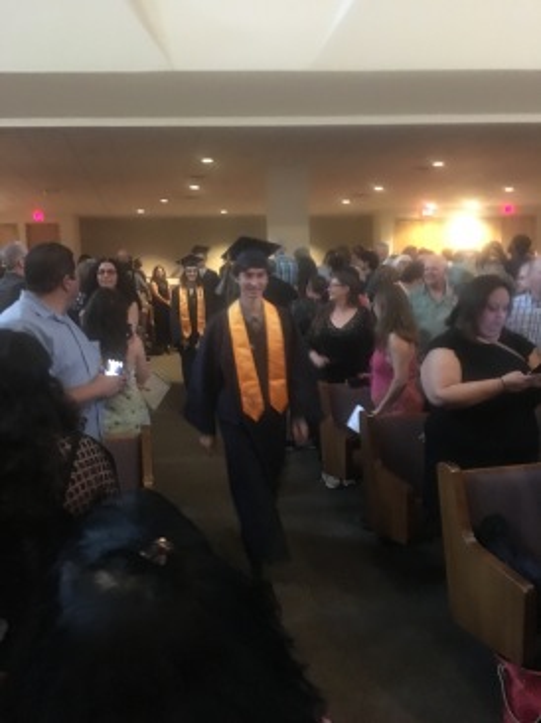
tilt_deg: -10.8
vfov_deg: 61.7
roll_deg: +3.0
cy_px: 362
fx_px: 605
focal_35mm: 29
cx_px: 270
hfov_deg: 48.2
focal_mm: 4.15
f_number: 2.2
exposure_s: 1/15
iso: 1000
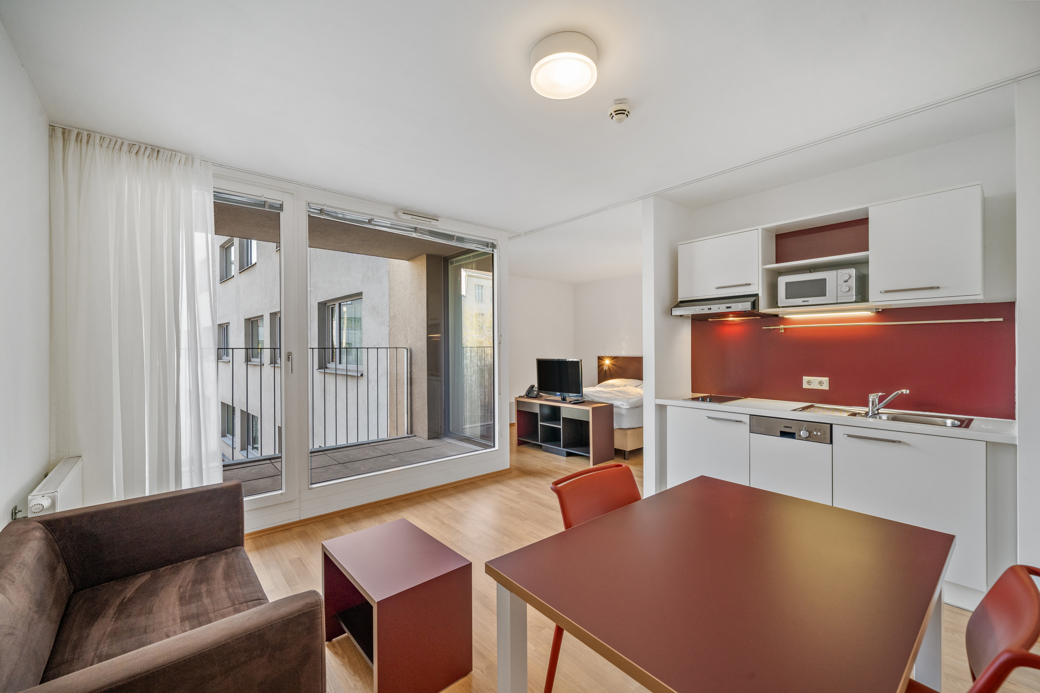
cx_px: 520
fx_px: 404
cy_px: 346
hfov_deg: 104.3
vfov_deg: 81.2
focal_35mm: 14
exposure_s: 1/13
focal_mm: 14
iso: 500
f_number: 8
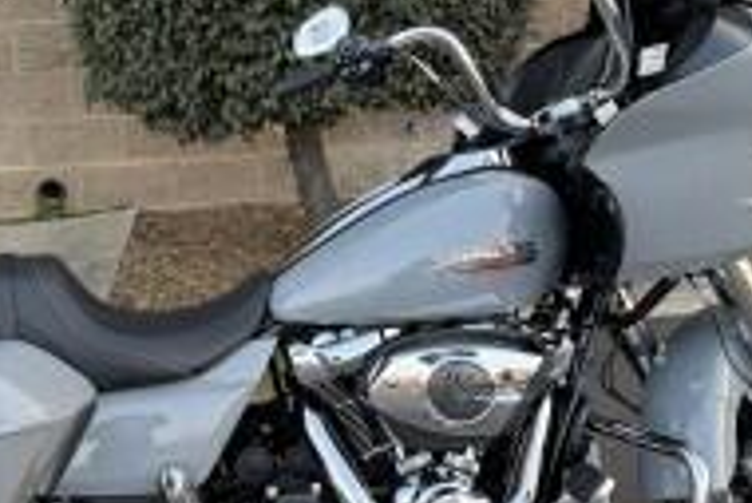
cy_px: 301
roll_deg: +2.4
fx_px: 1066
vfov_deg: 26.5
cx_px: 283
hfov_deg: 38.6
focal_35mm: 51
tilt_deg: -20.6
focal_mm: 6.76
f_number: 1.78
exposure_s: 1/121
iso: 100
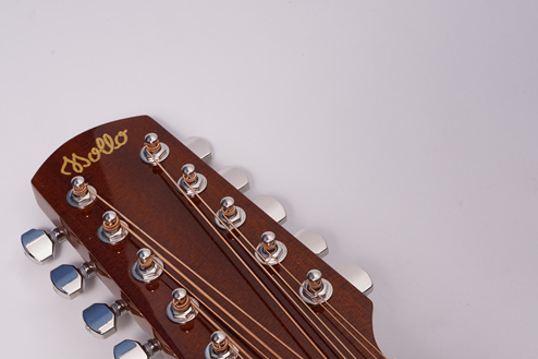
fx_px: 1180
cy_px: 258
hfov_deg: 25.6
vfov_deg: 17.2
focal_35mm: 79
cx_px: 197
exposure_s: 1/125
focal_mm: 52
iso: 100
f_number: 18
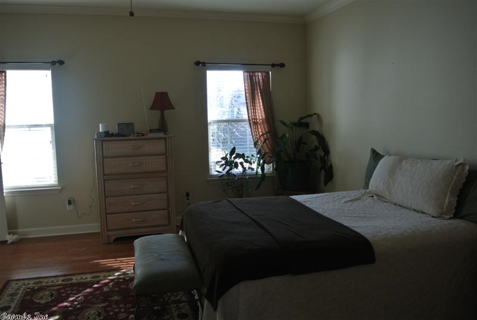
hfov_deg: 61.9
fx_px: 398
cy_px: 160
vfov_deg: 43.7
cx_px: 238
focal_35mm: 30
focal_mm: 11.4
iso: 220
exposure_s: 1/125
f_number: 3.5
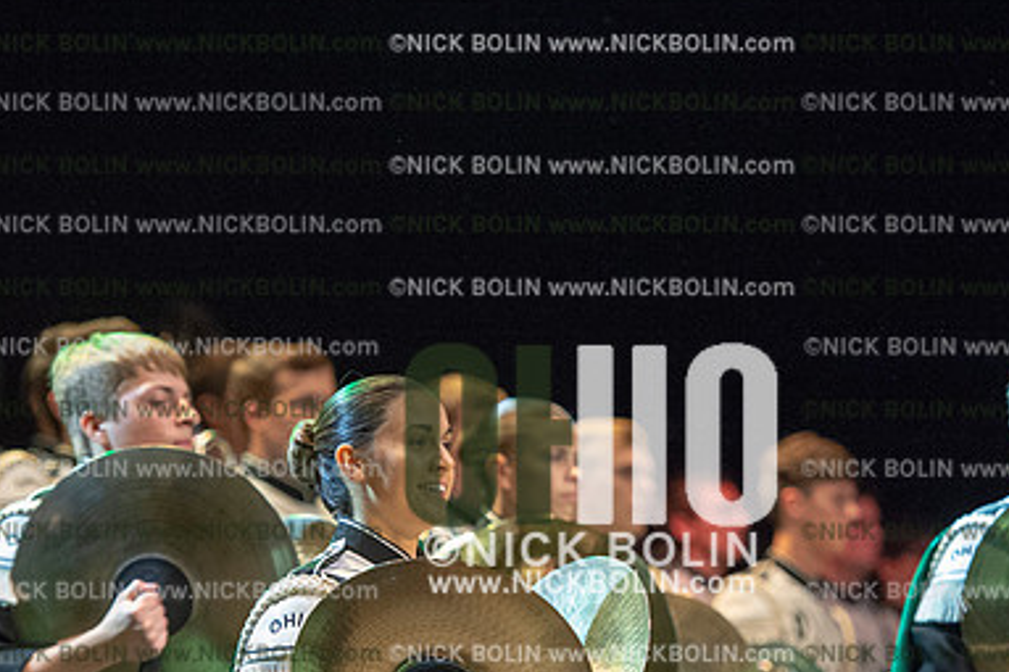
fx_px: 5939
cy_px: 469
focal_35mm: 212
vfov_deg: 6.5
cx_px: 590
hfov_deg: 9.7
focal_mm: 140
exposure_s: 1/2000
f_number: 2.8
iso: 8000
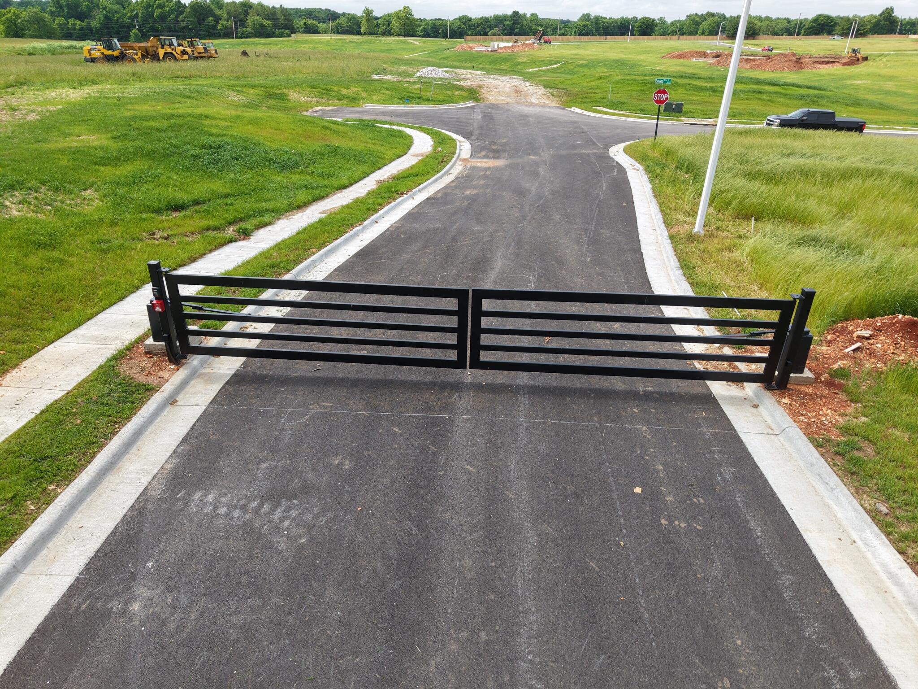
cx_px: 459
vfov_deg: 56.8
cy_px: 344
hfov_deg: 71.6
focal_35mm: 24
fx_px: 636
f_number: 1.8
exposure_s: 1/60
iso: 100
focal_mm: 8.67
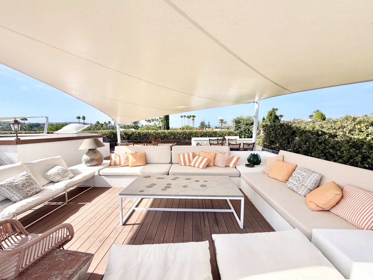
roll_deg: +0.3
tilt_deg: -3.4
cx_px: 186
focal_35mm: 14
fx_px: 151
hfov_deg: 102.1
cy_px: 140
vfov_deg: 85.7
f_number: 2.2
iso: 20
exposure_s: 1/789
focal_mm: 2.22
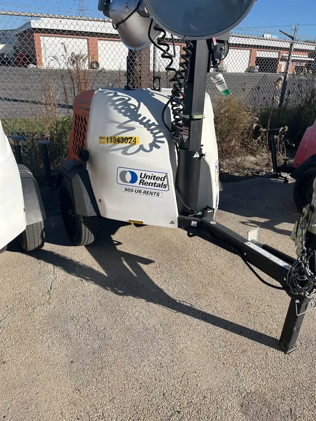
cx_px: 158
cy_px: 210
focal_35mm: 26
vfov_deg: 67.3
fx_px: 316
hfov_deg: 53.1
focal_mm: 5.1
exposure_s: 1/3623
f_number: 1.6
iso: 50
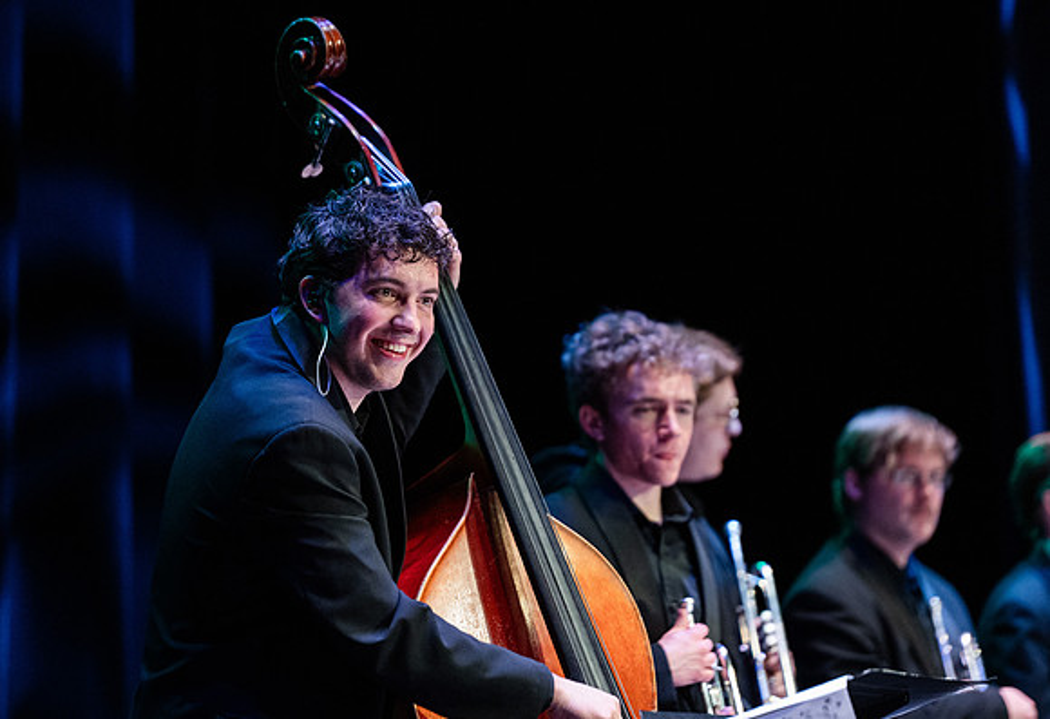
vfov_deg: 6.5
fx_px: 6303
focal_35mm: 214
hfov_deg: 9.5
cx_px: 482
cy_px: 341
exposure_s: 1/320
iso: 6400
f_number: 2.8
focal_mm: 200
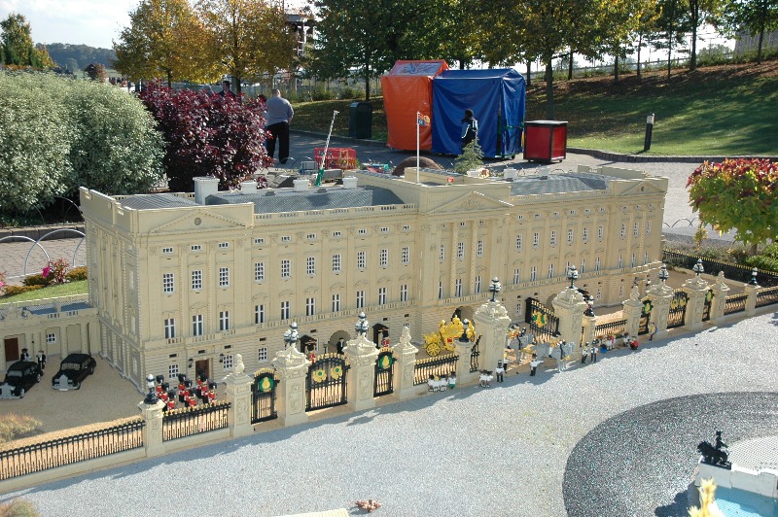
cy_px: 258
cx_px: 389
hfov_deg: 51.3
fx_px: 810
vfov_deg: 35.4
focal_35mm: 38
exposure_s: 1/500
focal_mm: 25
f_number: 3.8
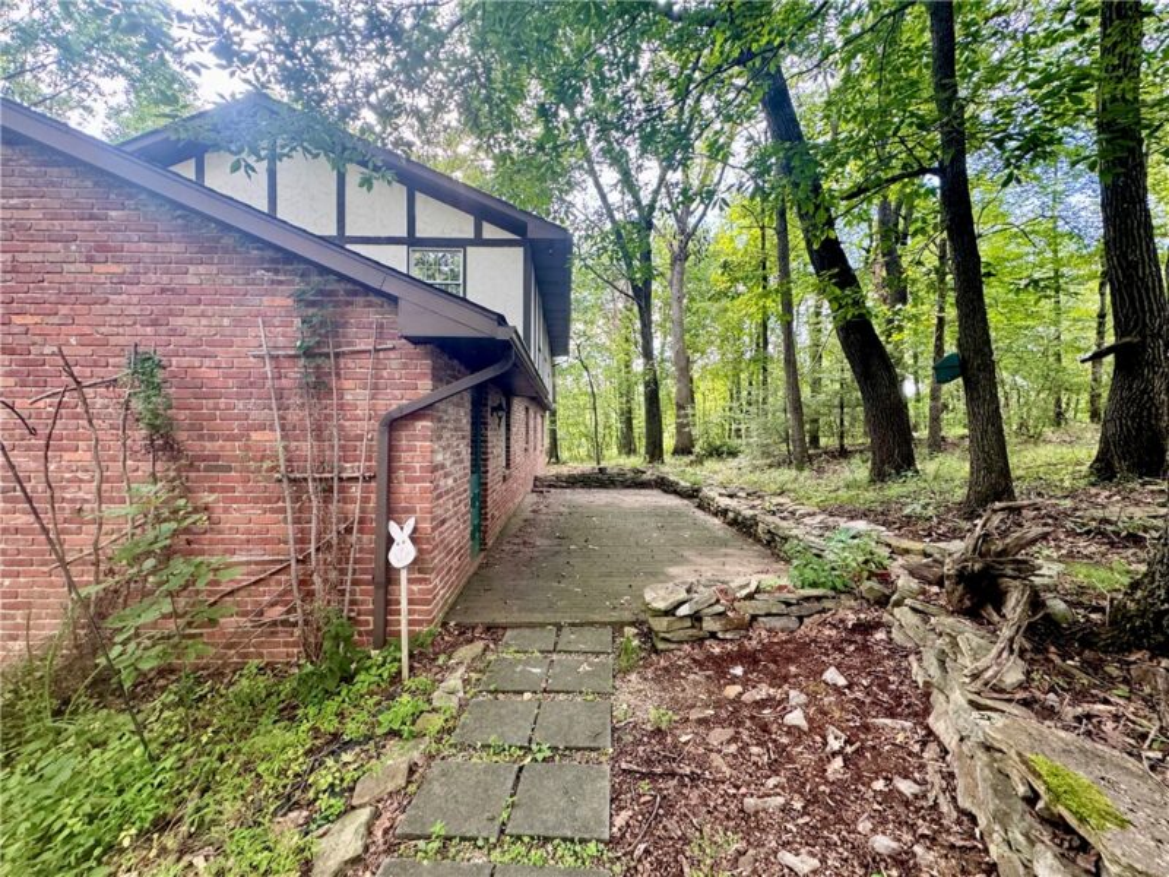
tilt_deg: -1.0
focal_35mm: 14
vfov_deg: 85.7
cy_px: 438
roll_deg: -0.6
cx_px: 584
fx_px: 473
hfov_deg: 102.1
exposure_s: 1/99
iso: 160
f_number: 2.2
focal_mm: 2.22
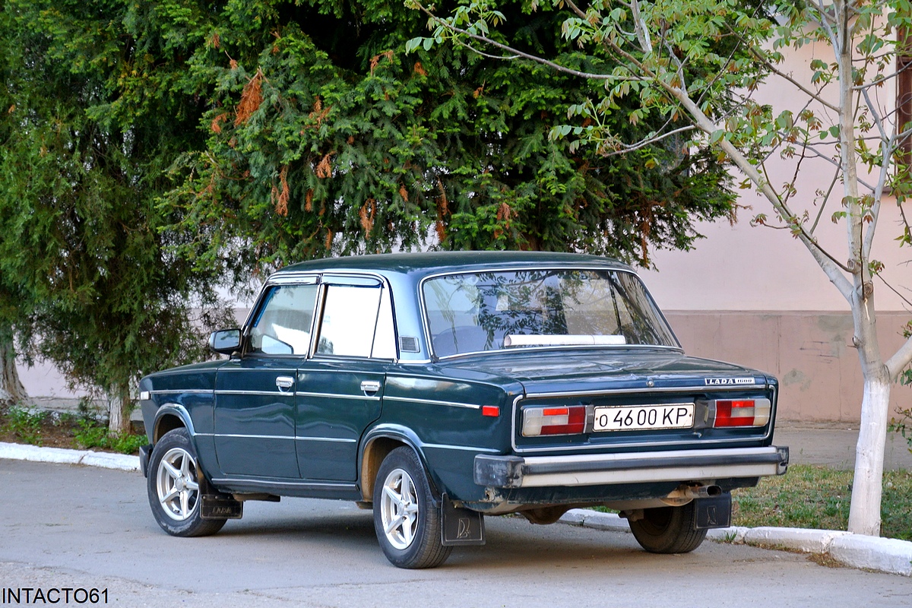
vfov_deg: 9.3
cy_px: 304
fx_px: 3749
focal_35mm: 148
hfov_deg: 13.9
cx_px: 456
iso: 200
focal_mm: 55.1
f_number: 4.2
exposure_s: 1/80
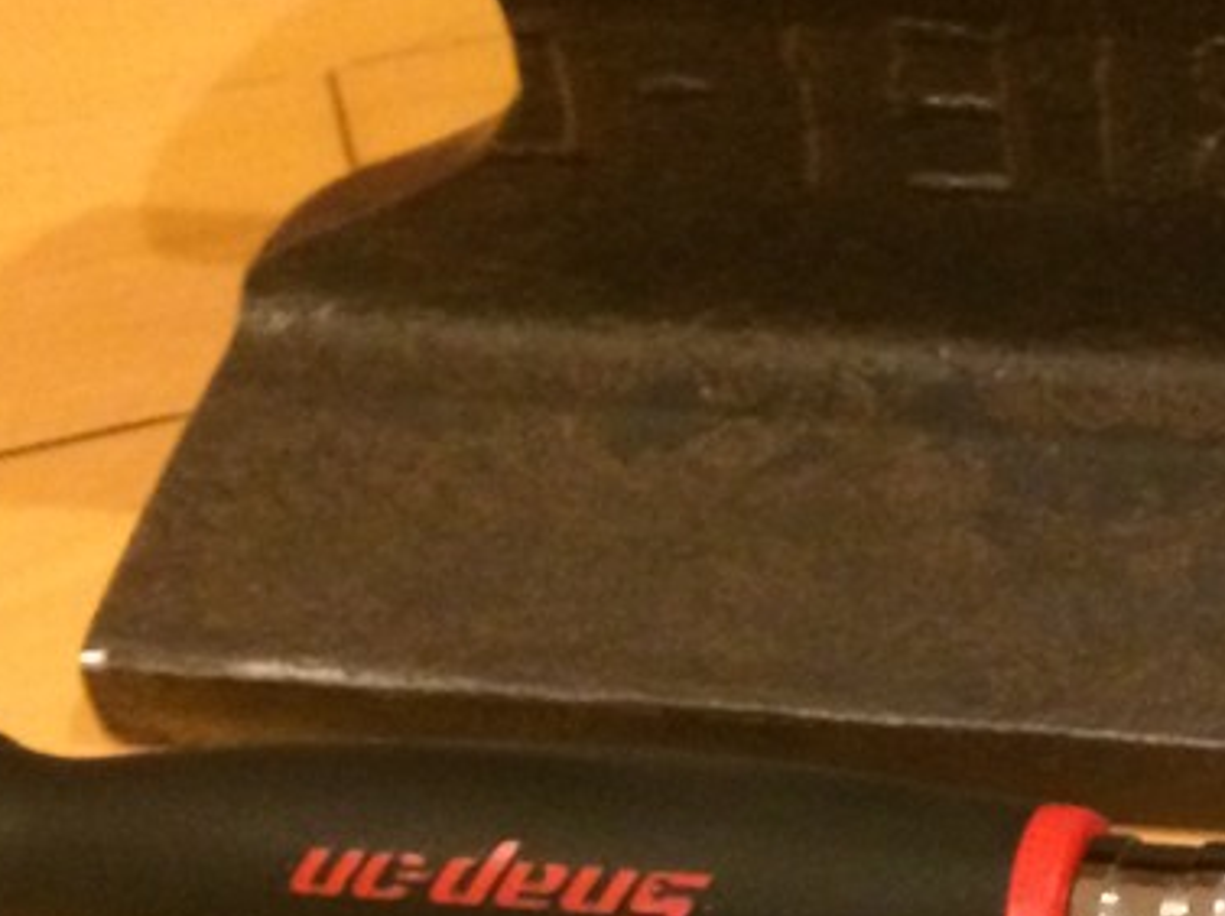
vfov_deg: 14.2
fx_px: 3677
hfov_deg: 17.7
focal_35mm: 104
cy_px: 369
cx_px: 1605
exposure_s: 1/15
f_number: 2.2
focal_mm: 4.12
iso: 500
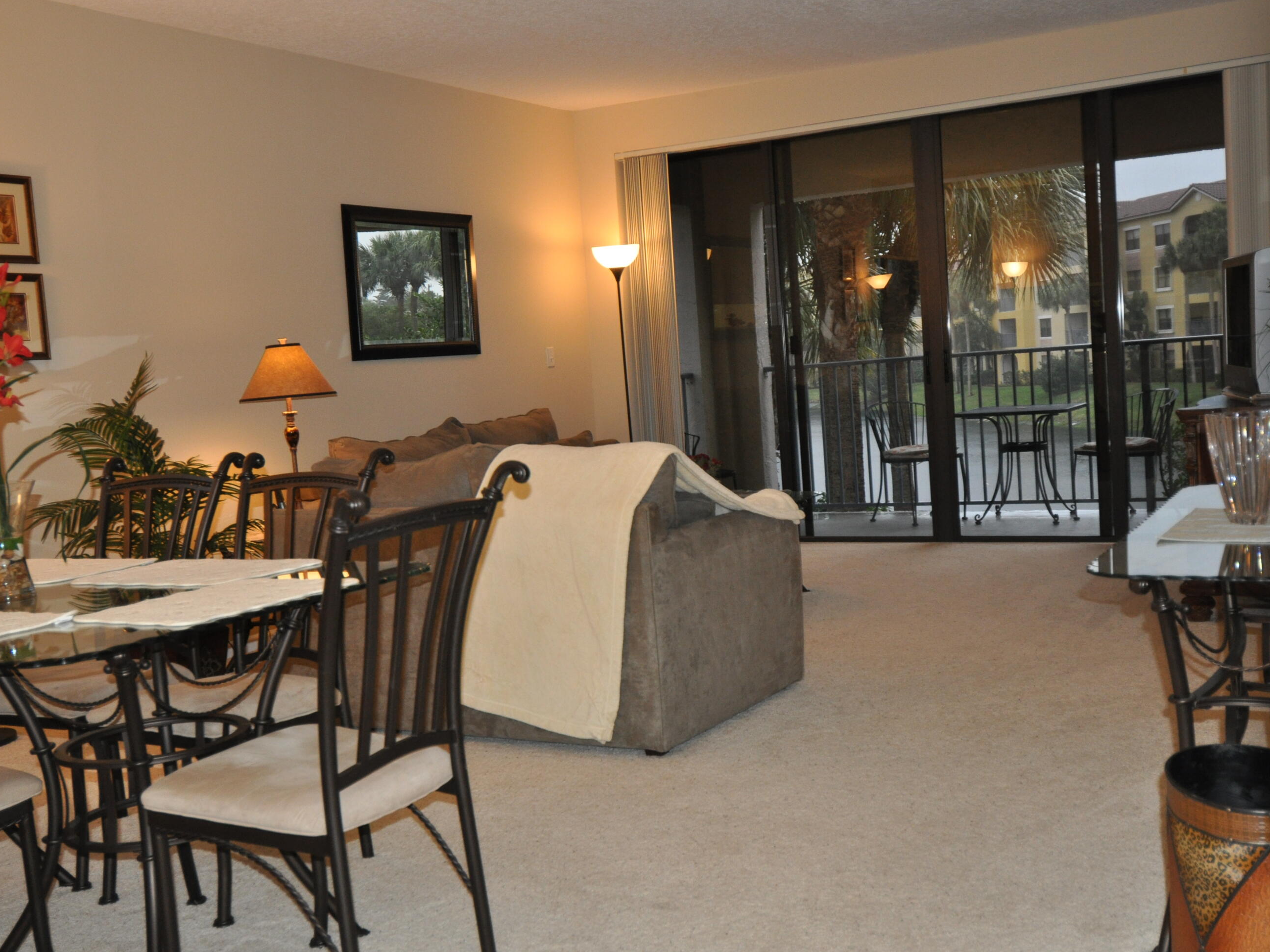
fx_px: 1468
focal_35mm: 40
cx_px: 661
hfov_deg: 46.8
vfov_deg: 36.0
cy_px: 482
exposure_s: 1/60
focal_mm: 24
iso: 800
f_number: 4
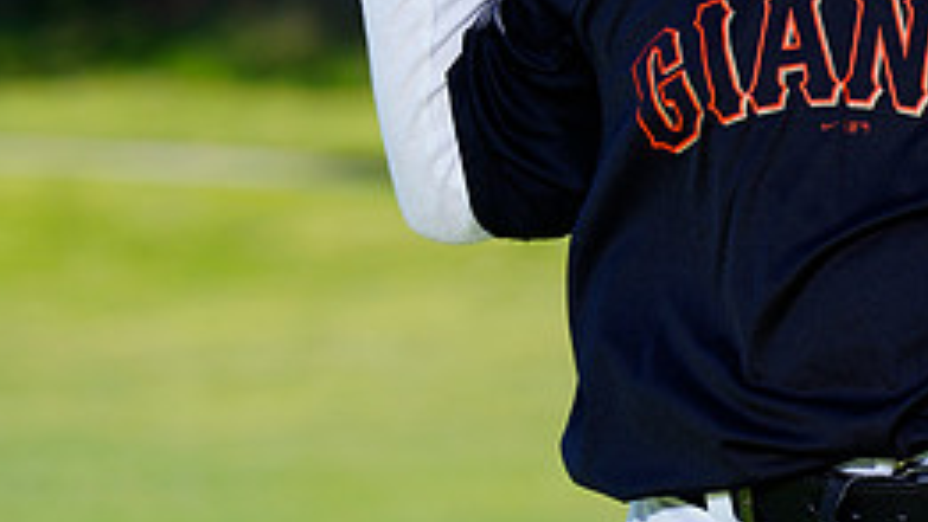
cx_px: 974
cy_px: -147
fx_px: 9329
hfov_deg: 5.7
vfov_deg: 3.2
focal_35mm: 379
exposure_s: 1/250
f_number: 6.3
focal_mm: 163
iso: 100
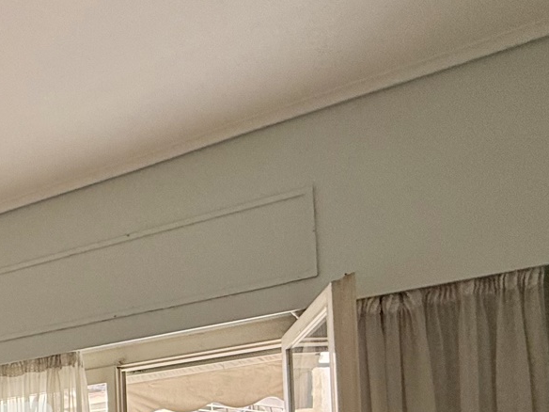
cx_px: -146
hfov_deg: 32.3
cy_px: 526
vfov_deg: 26.9
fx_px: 730
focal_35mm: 46
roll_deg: +2.2
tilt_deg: +3.0
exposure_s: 1/114
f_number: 2.2
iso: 50
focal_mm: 2.22
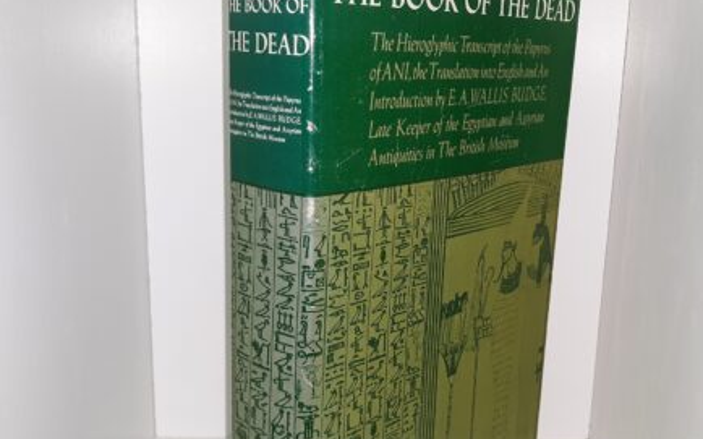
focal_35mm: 41
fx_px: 785
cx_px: 395
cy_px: 251
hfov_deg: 48.1
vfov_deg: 31.2
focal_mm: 3.7
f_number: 1.7
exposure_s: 1/120
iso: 64
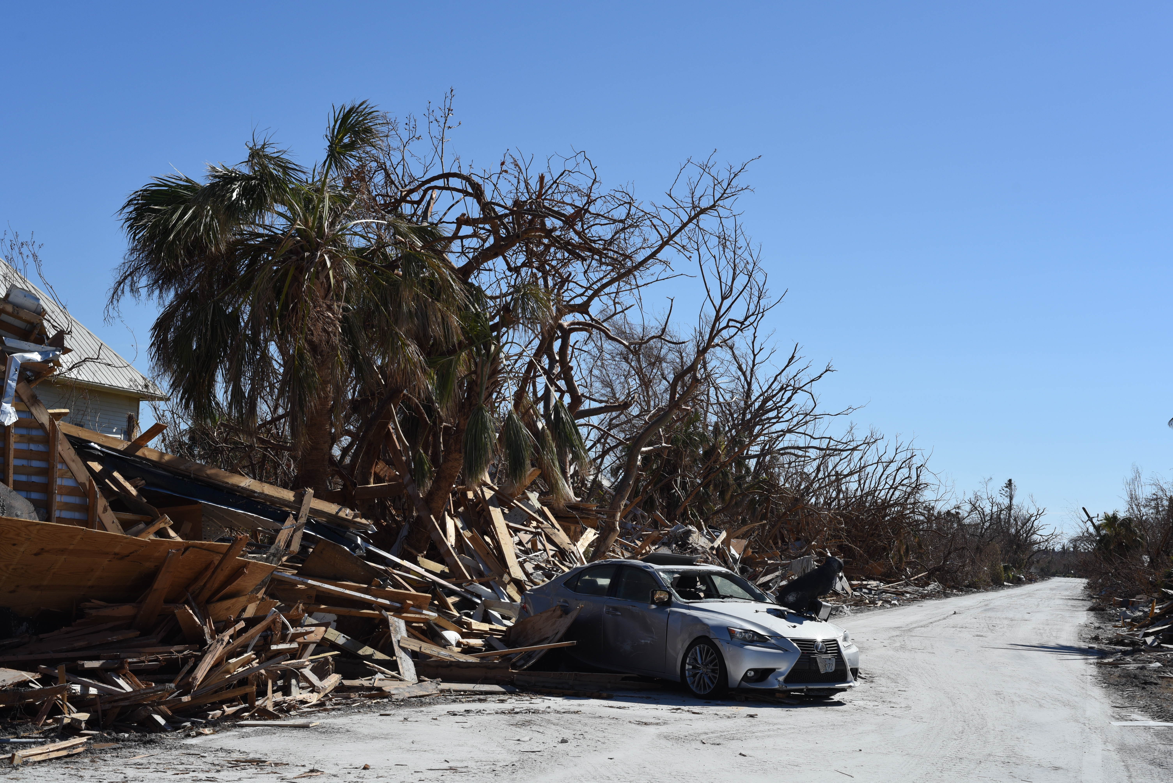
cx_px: 586
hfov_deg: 39.6
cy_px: 392
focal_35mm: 50
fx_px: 1630
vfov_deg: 27.0
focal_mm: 50
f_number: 9
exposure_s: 1/1600
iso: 320
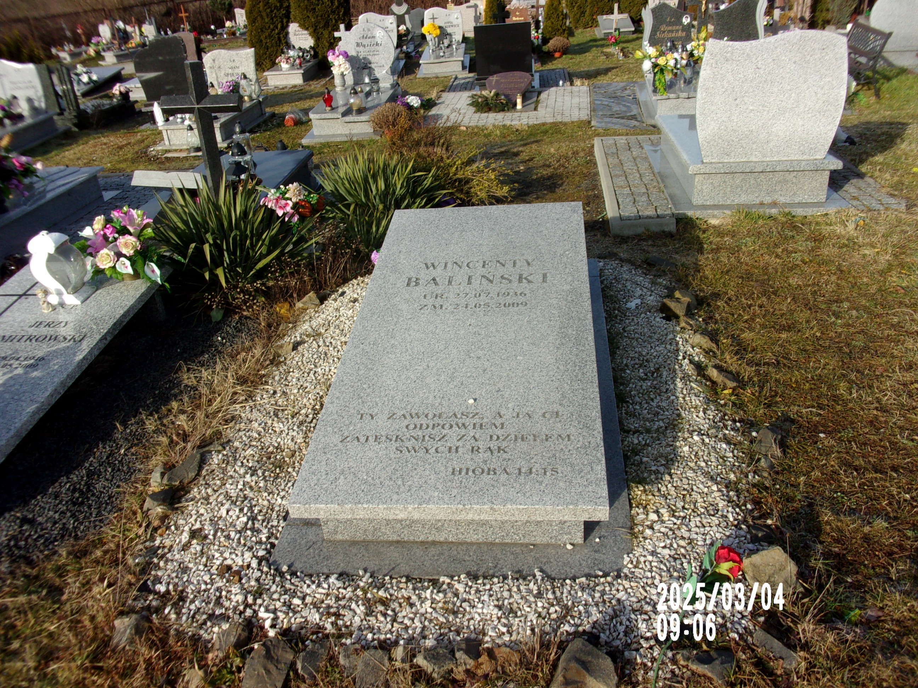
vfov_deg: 49.7
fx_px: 743
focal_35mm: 28
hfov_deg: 63.4
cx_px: 459
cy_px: 344
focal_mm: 5.1
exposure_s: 1/75
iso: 80
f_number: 10.8
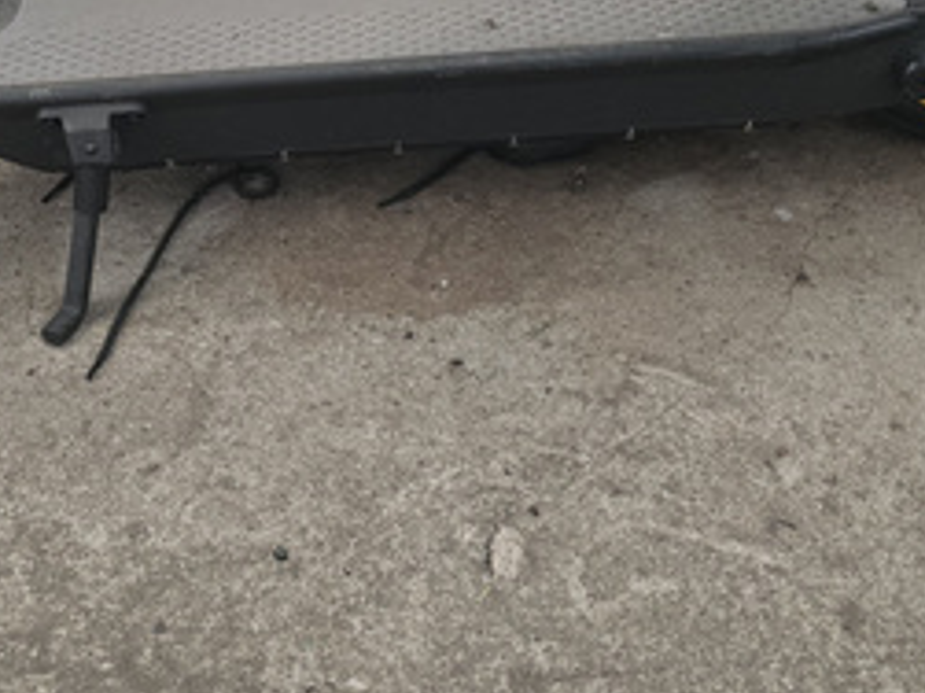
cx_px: 313
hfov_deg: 34.6
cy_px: -11
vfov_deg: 25.2
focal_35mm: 55
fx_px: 1469
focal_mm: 6.3
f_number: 1.7
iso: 1600
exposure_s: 1/100
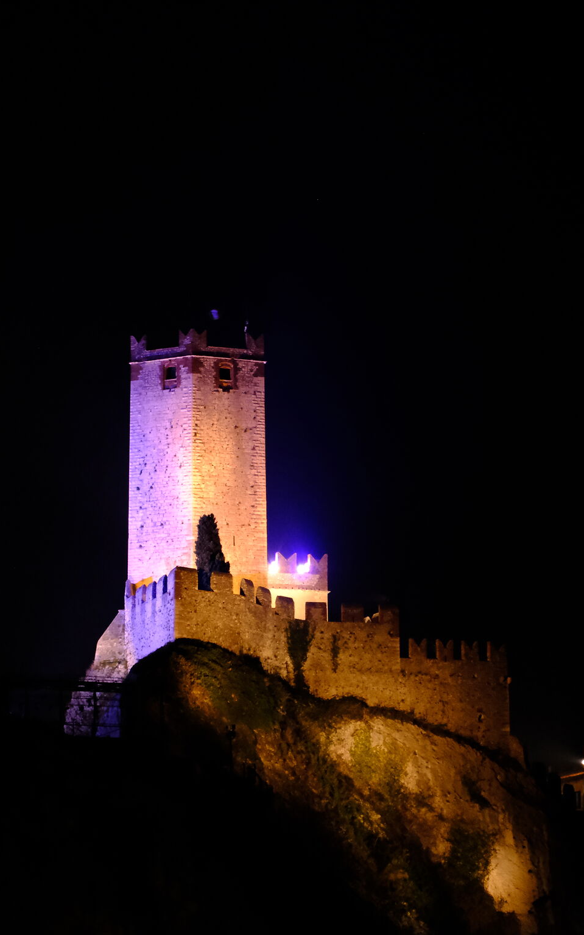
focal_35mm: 102
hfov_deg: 12.8
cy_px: 482
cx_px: 444
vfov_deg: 20.4
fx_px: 2598
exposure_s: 1/4
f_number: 4
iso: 3200
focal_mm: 42.4
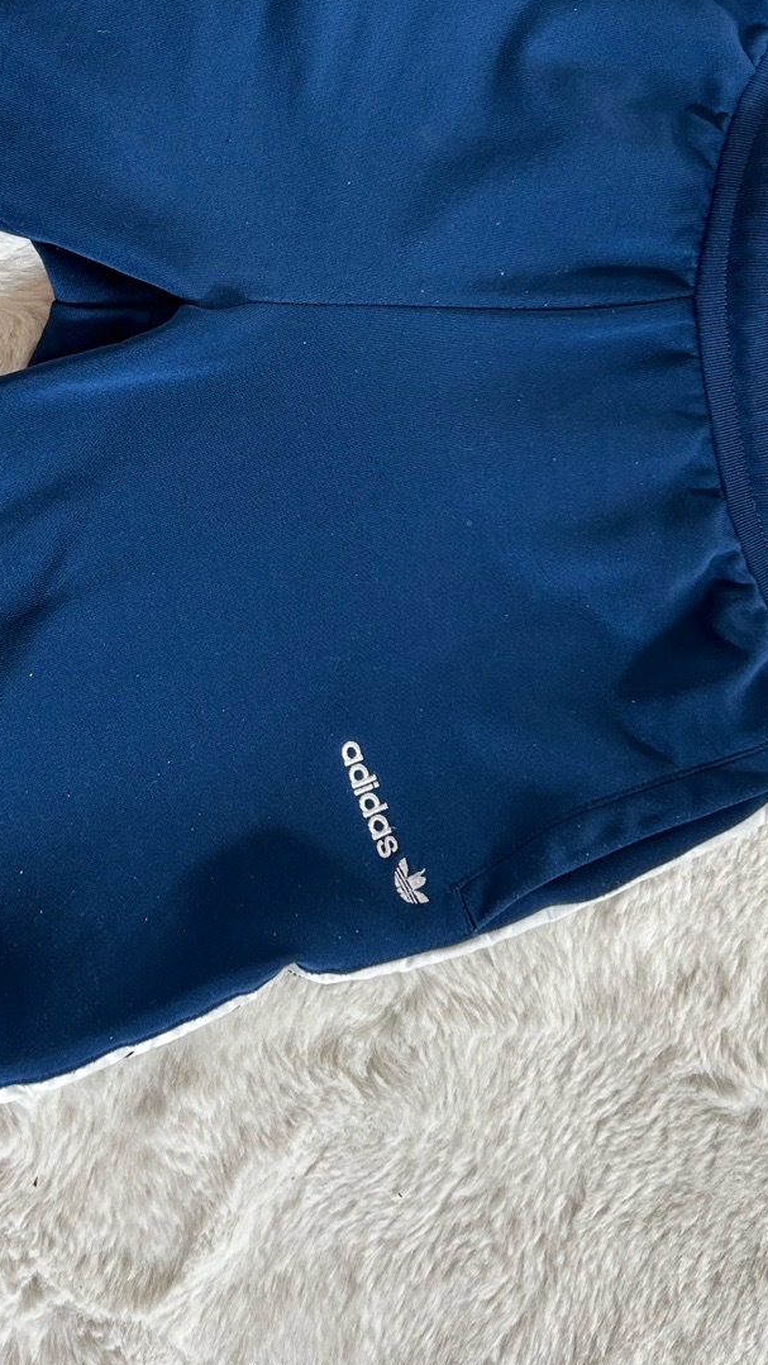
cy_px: 378
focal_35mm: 42
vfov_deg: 47.0
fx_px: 1520
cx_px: 299
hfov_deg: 28.3
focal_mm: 5.7
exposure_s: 1/121
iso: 125
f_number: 1.5
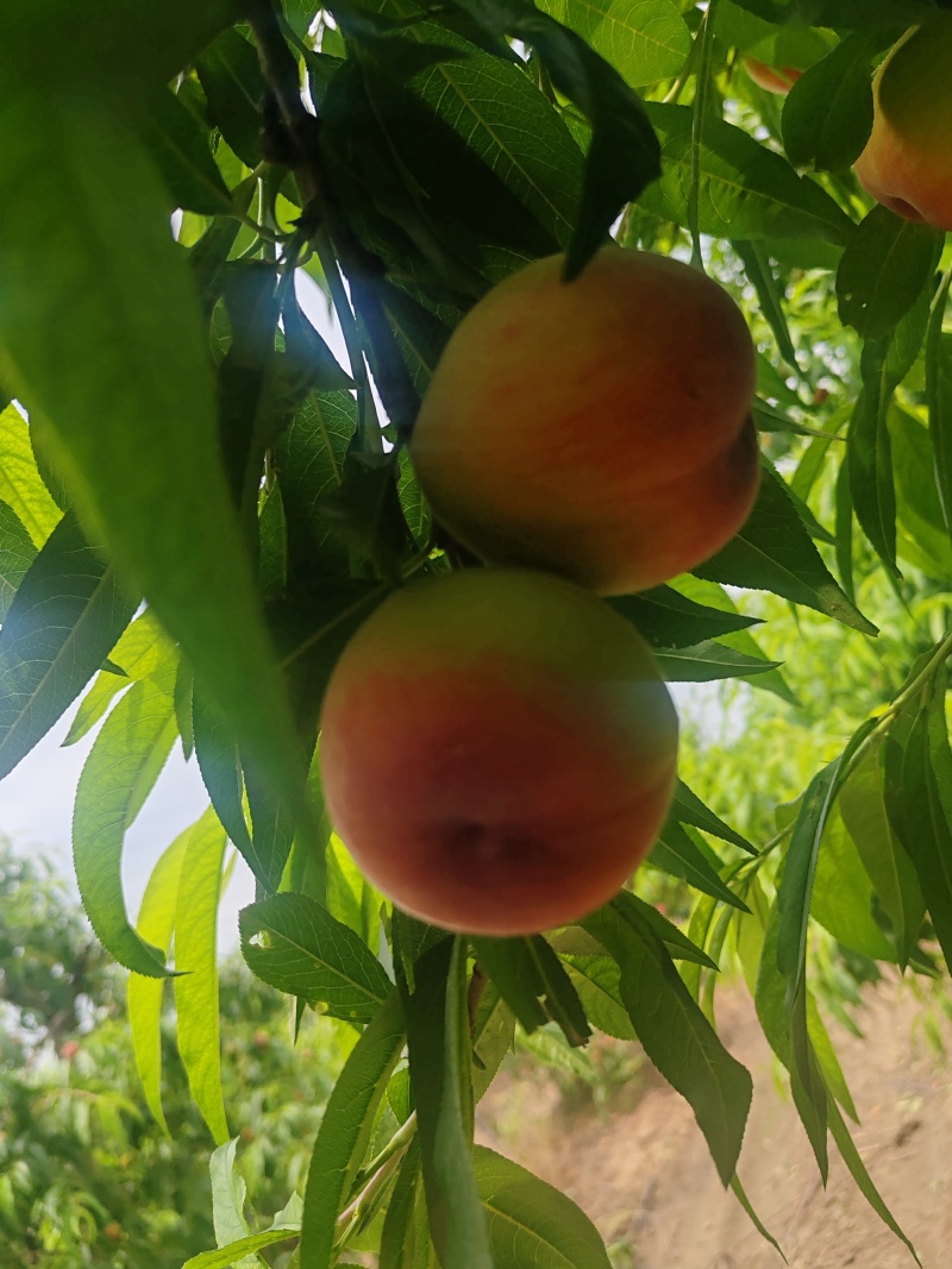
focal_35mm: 27
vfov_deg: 65.3
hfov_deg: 51.3
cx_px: 476
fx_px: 990
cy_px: 634
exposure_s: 1/590
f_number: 1.9
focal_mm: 6.12
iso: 50
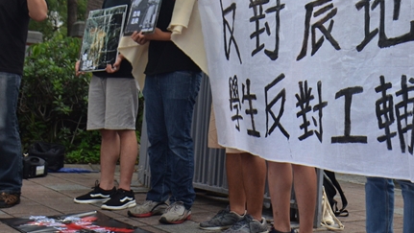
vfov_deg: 18.4
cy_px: 6
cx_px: 284
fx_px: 703
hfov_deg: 32.5
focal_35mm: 64
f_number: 3.5
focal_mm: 22
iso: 500
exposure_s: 1/1250
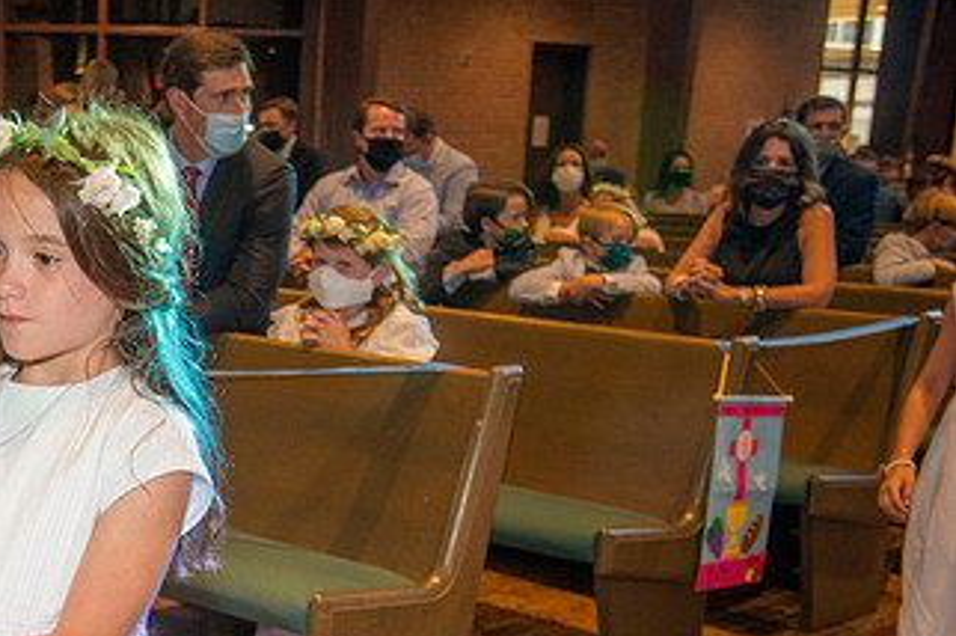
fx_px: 1671
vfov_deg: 21.3
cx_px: 98
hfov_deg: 30.5
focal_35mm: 63
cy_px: 496
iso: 1600
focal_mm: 35
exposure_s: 1/200
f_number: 5
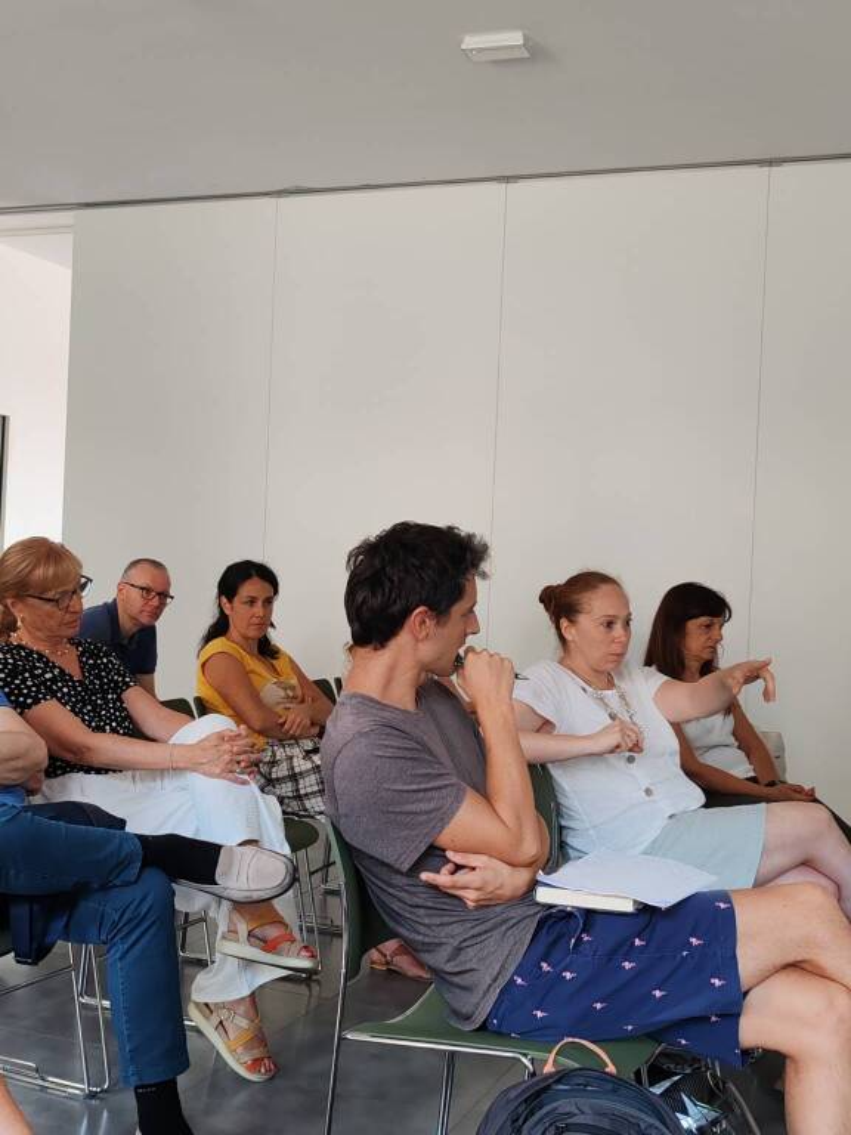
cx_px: 426
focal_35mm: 43
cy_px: 568
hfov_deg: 33.6
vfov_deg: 43.9
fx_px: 1409
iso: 640
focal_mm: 6.12
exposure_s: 1/100
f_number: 1.9
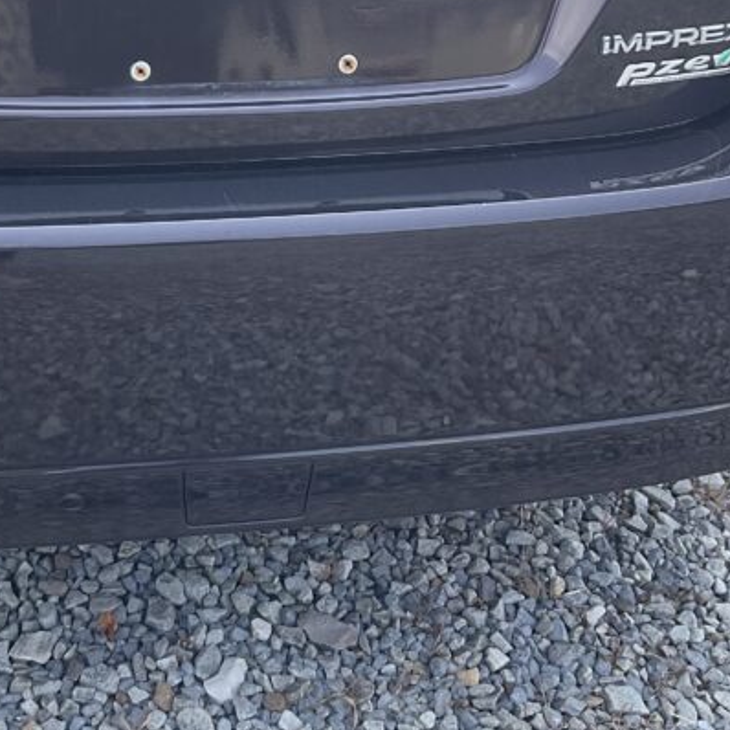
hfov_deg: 25.9
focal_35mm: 66
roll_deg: -0.9
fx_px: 1575
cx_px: 238
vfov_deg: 25.6
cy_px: 127
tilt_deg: -25.5
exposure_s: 1/495
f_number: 1.8
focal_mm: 3
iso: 16
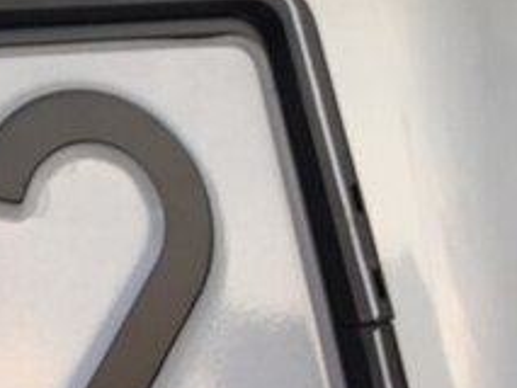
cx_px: 78
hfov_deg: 21.4
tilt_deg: +11.7
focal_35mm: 90
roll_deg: +5.2
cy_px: -188
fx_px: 1345
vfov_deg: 15.2
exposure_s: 1/100
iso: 40
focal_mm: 4.15
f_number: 2.2
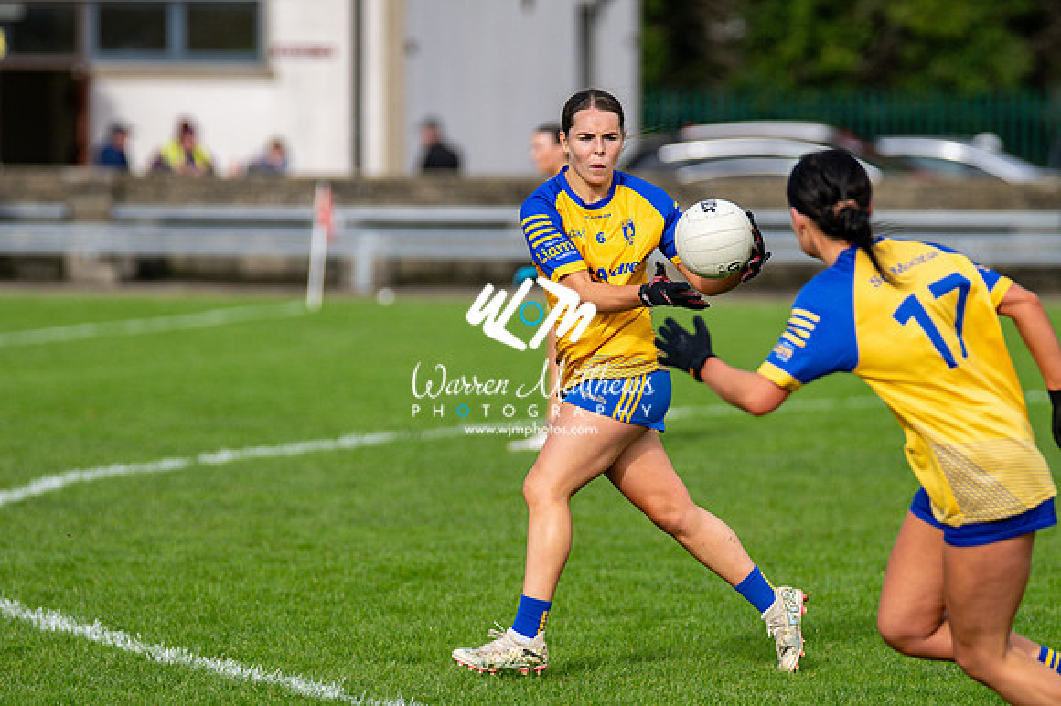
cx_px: 530
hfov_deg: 6.5
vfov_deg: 4.4
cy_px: 353
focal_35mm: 315
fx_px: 9278
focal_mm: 210
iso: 450
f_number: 2.8
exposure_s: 1/4000
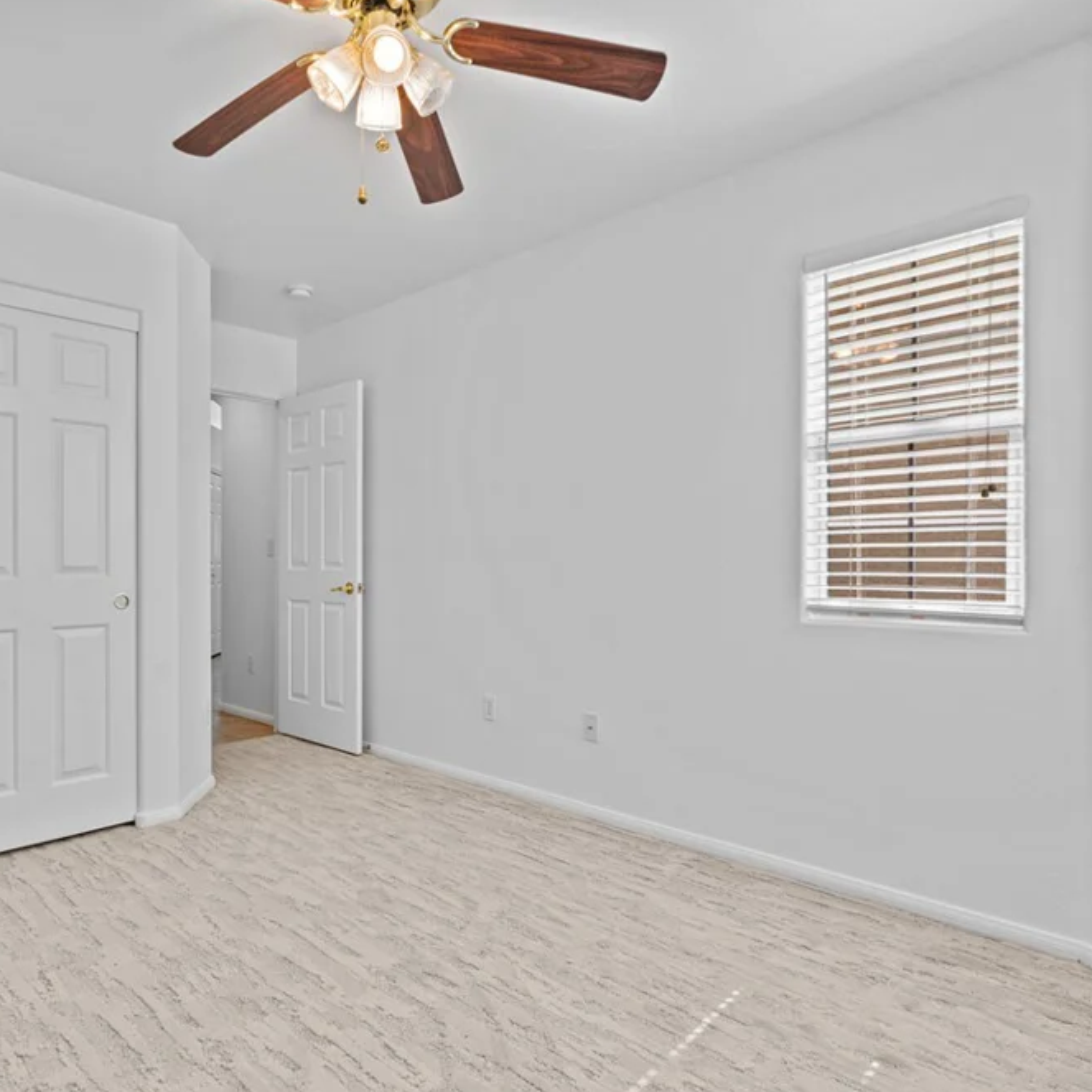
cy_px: 544
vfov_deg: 72.1
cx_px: 432
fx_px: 749
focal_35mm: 21
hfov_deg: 71.3
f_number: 9
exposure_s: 1.6
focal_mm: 16
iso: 200
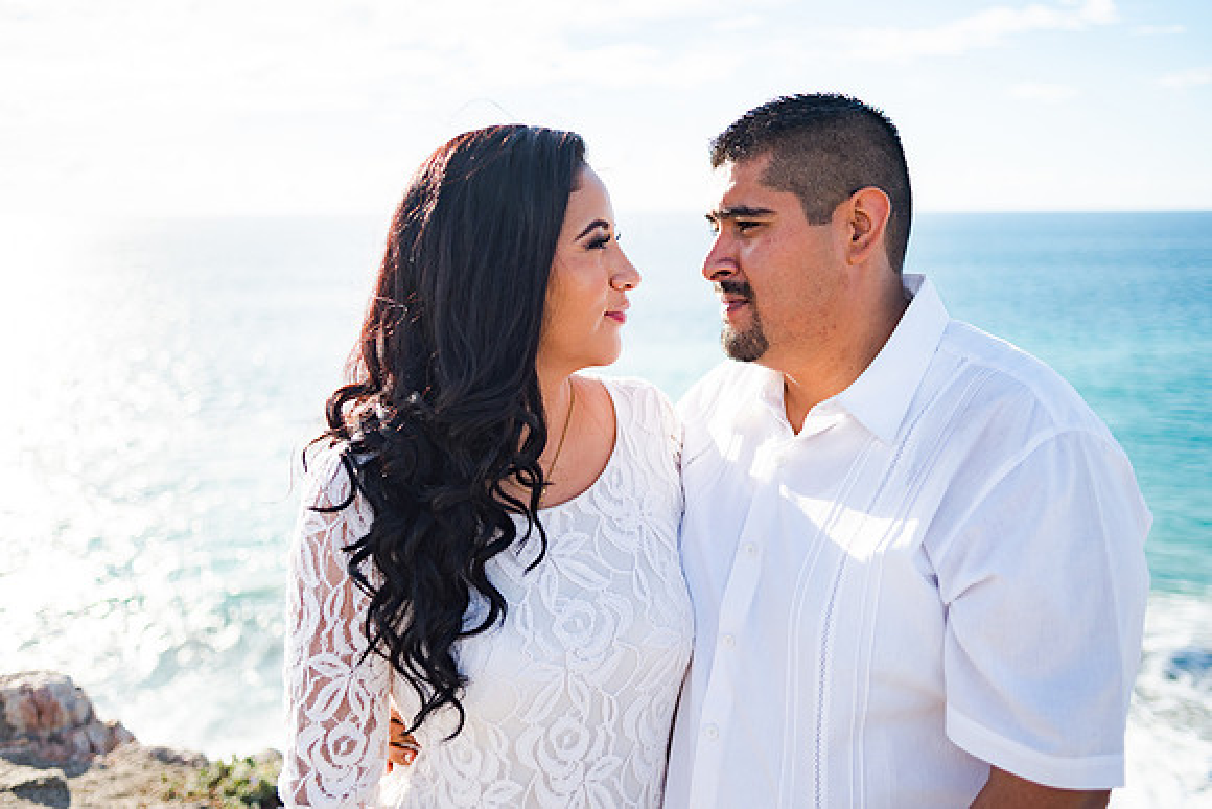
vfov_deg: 37.9
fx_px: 1179
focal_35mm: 35
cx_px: 606
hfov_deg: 54.4
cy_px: 404
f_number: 2.8
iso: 50
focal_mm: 35
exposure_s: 1/2000
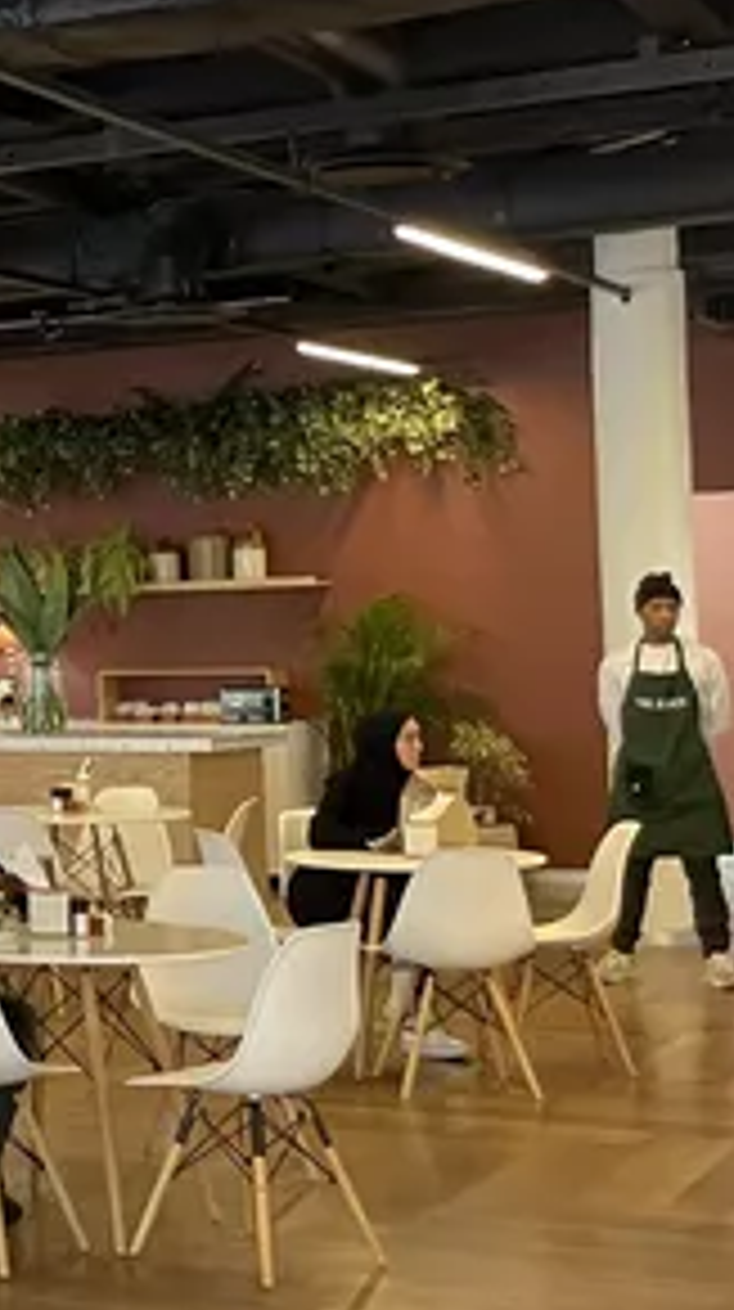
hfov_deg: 13.1
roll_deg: +1.3
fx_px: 2707
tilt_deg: +0.2
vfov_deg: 27.2
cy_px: 608
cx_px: -779
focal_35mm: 78
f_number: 1.6
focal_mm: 4.2
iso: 200
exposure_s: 1/50
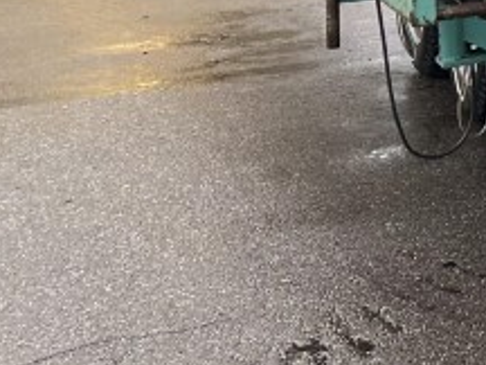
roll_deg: +1.4
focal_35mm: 114
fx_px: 1601
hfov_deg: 13.3
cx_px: 1125
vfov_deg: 12.2
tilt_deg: -2.0
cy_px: -241
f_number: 1.78
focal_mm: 6.86
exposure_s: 1/121
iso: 80
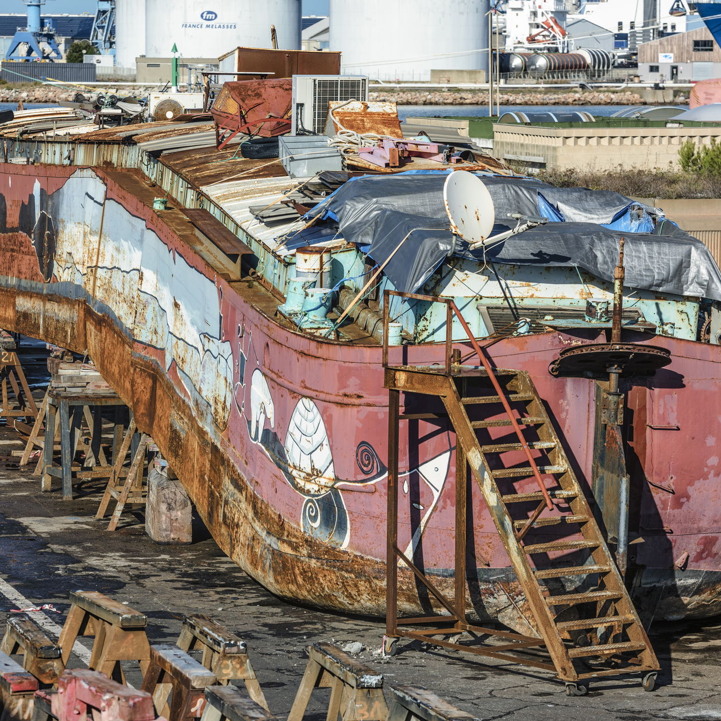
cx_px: 340
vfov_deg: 10.3
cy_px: 354
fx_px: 3982
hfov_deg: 10.3
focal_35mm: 169
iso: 100
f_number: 7.1
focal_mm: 130
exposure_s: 1/800
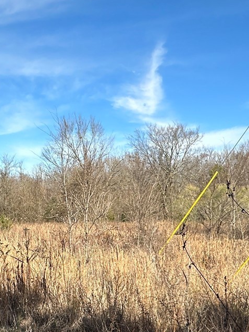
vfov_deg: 41.7
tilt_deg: +0.1
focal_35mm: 45
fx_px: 431
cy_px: 212
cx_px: 67
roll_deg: +0.5
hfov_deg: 31.7
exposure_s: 1/2132
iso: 50
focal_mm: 2.22
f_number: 2.2
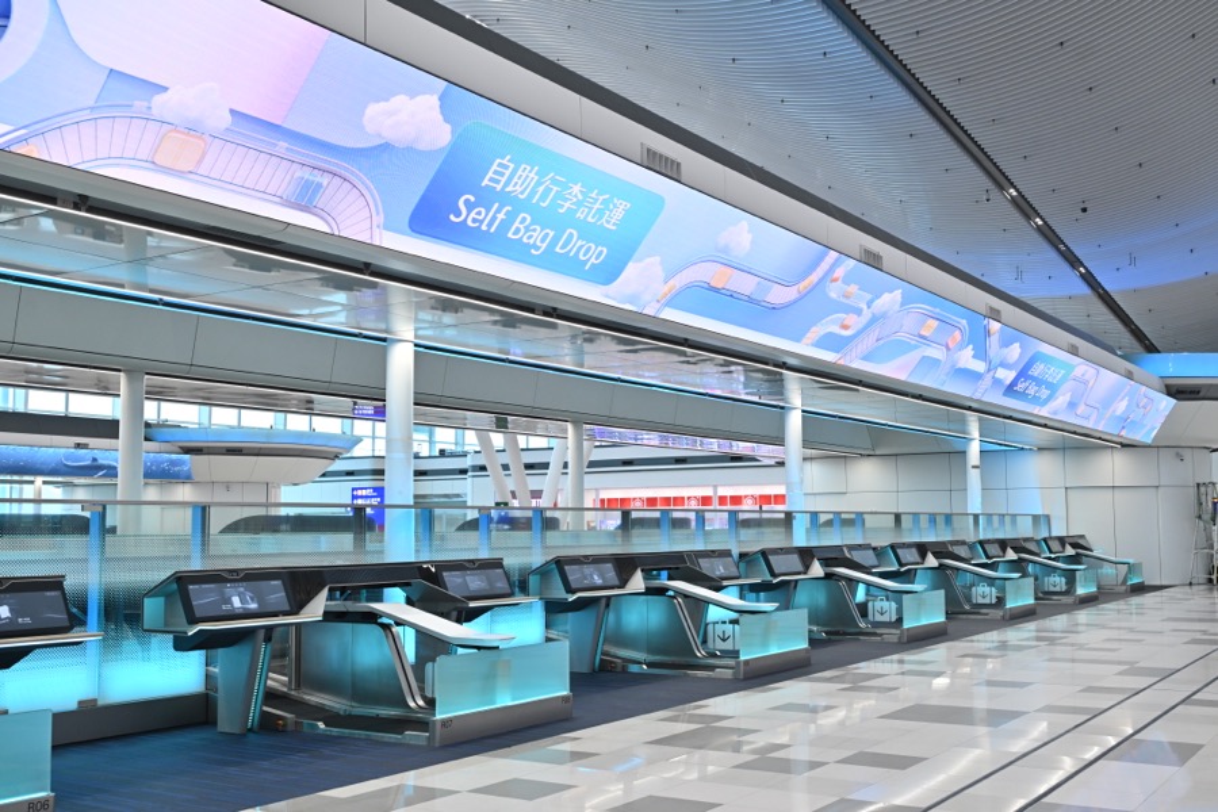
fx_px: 1252
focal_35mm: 37
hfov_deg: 51.9
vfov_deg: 35.9
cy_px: 406
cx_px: 609
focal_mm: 37
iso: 1000
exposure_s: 1/125
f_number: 5
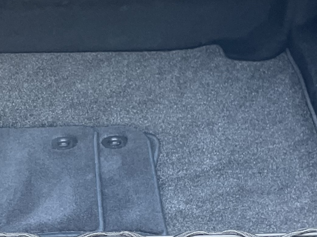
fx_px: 925
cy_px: 140
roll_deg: +1.8
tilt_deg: -29.0
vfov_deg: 14.6
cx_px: 43
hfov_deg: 19.2
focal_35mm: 101
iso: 125
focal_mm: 4.2
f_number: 1.6
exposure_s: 1/112
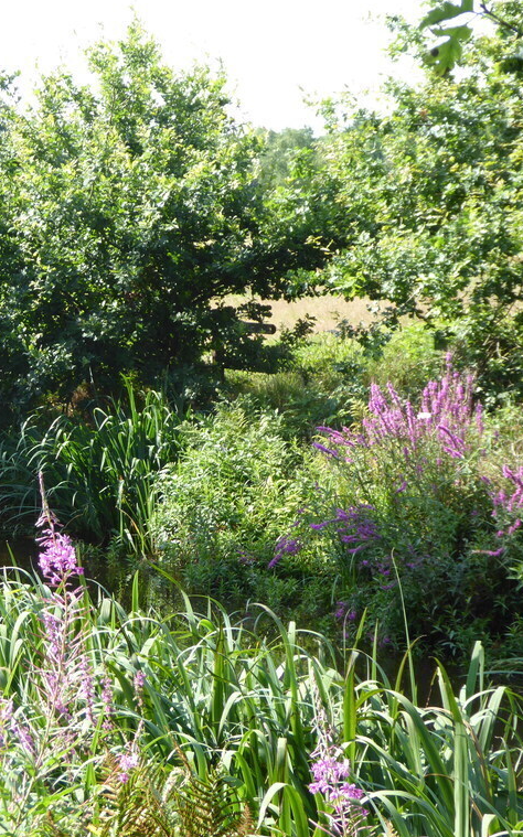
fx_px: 2122
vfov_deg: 22.3
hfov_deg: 13.8
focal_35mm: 93
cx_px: -29
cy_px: 418
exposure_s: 1/100
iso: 100
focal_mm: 10.9
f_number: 4.3
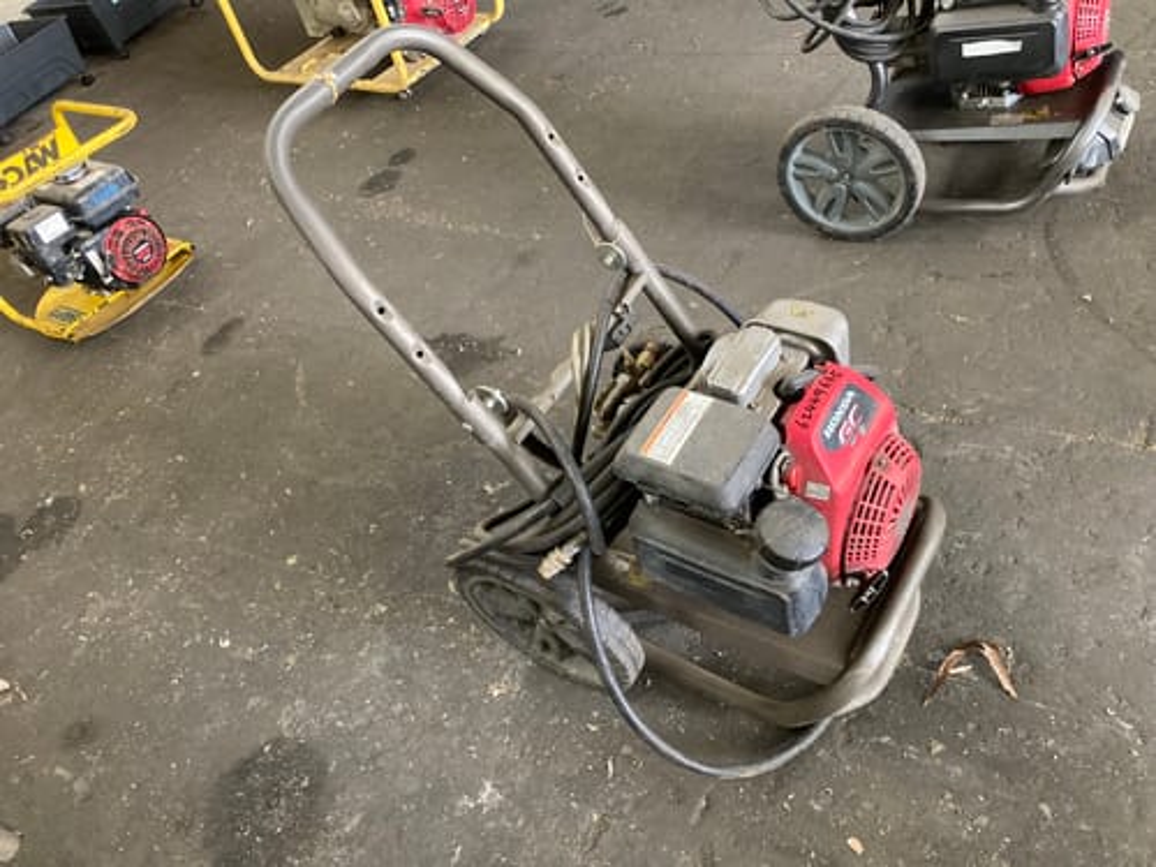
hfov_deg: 63.4
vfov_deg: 49.7
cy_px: 434
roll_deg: +23.3
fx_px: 935
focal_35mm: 28
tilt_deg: -42.2
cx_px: 578
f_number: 1.8
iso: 200
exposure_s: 1/60
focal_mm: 3.99
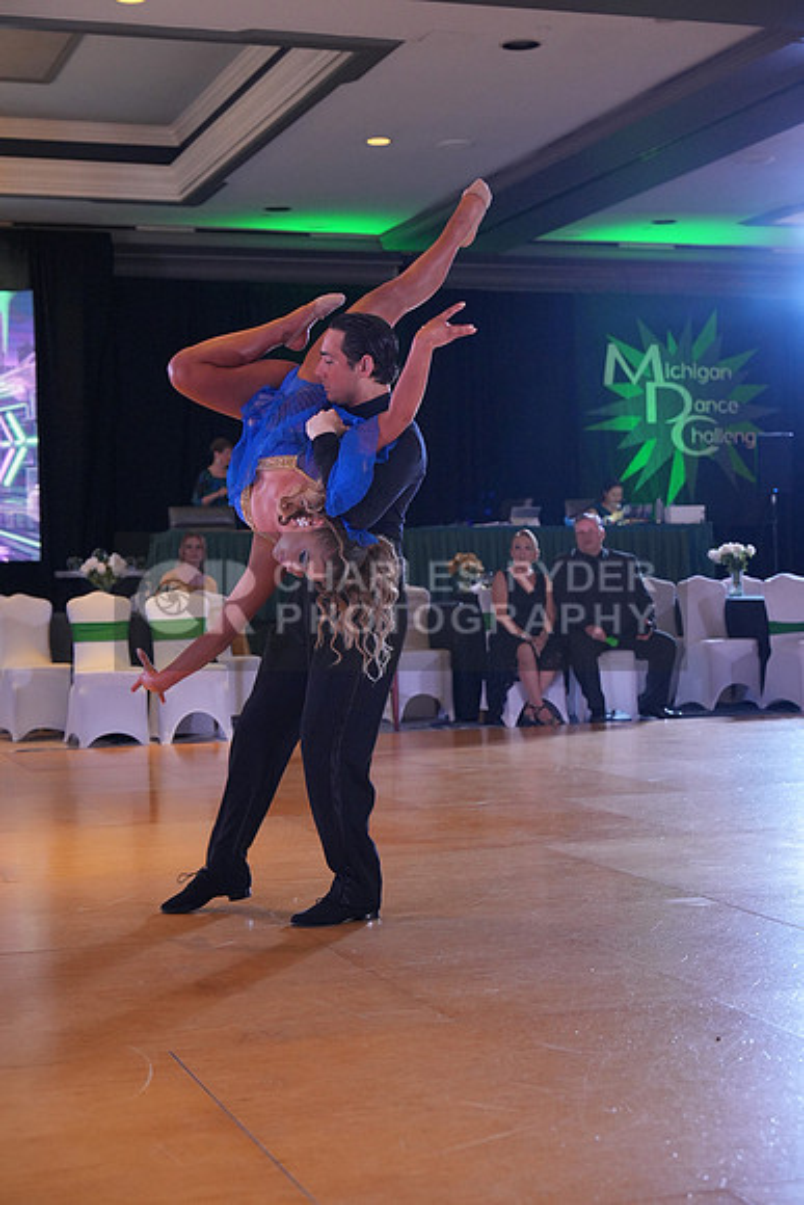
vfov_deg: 34.5
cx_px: 402
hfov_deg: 23.4
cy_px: 602
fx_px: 1942
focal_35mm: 58
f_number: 4
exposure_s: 1/400
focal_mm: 58
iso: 2500
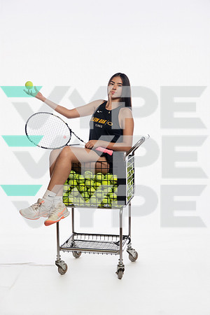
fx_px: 437
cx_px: 105
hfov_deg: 27.0
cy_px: 158
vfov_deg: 39.6
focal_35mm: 50
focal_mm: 50
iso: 640
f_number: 5.6
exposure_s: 1/250
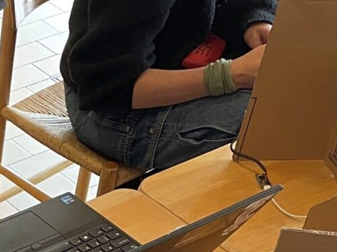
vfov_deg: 12.4
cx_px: -110
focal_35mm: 107
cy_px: 480
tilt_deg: -48.8
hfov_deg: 17.2
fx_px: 1041
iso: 160
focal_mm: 4.2
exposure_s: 1/60
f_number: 1.6
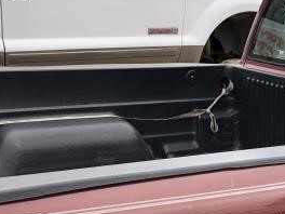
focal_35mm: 85
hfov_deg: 22.1
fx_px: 700
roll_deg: -4.8
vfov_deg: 16.5
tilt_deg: -21.3
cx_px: 291
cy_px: 266
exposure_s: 1/251
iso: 20
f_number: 1.8
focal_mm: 3.99
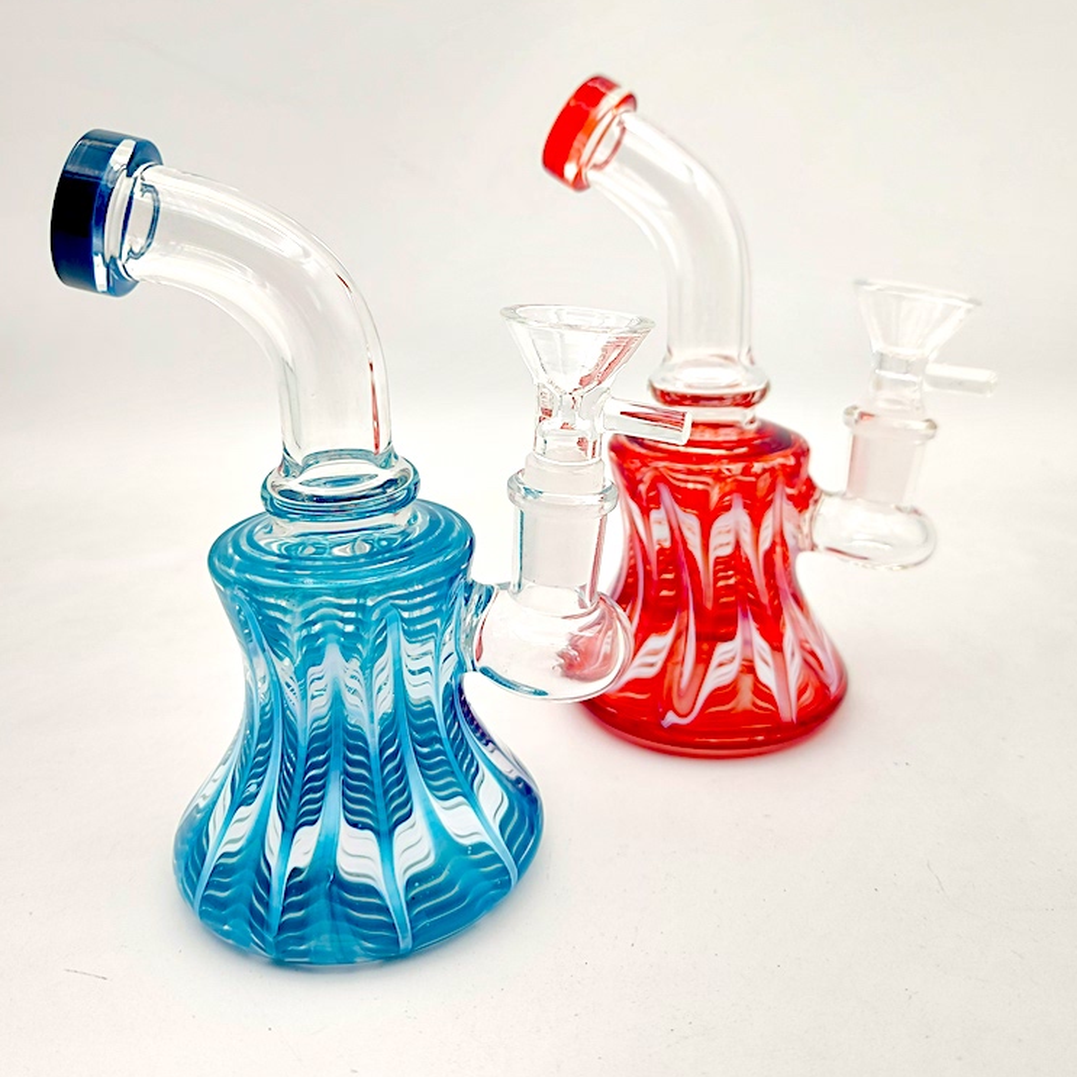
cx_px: 545
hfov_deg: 57.3
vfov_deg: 56.8
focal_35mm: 28
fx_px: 986
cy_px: 420
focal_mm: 6.4
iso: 16
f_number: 1.8
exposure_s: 1/60
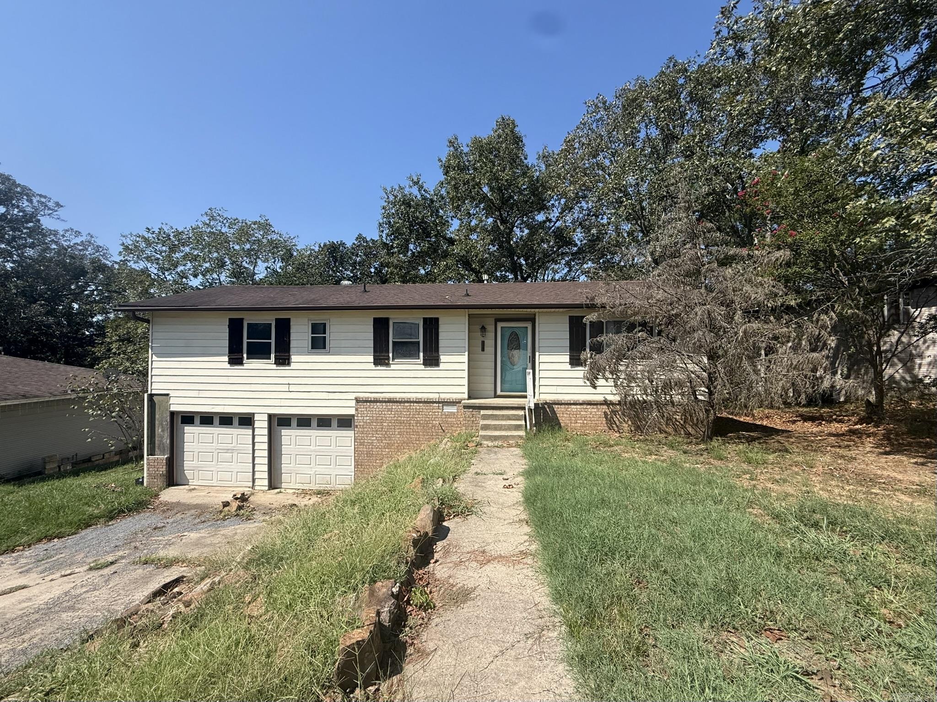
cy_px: 351
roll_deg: -2.3
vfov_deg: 85.7
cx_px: 468
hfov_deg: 102.1
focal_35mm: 14
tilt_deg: +0.0
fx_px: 379
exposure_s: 1/2024
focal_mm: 2.22
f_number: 2.2
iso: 50
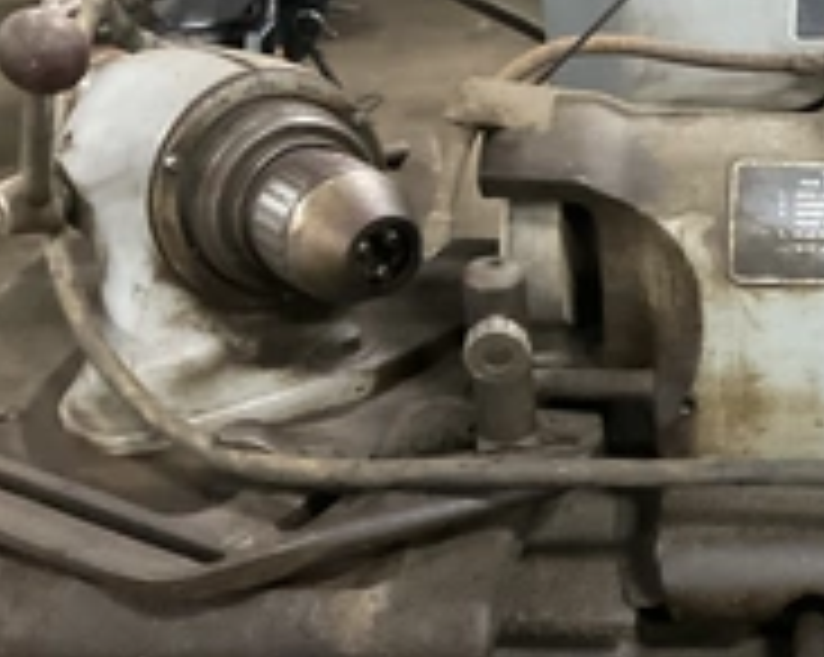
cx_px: 856
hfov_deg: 28.3
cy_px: 369
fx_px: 1510
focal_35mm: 62
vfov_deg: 24.5
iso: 320
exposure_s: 1/30
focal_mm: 3
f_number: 1.8
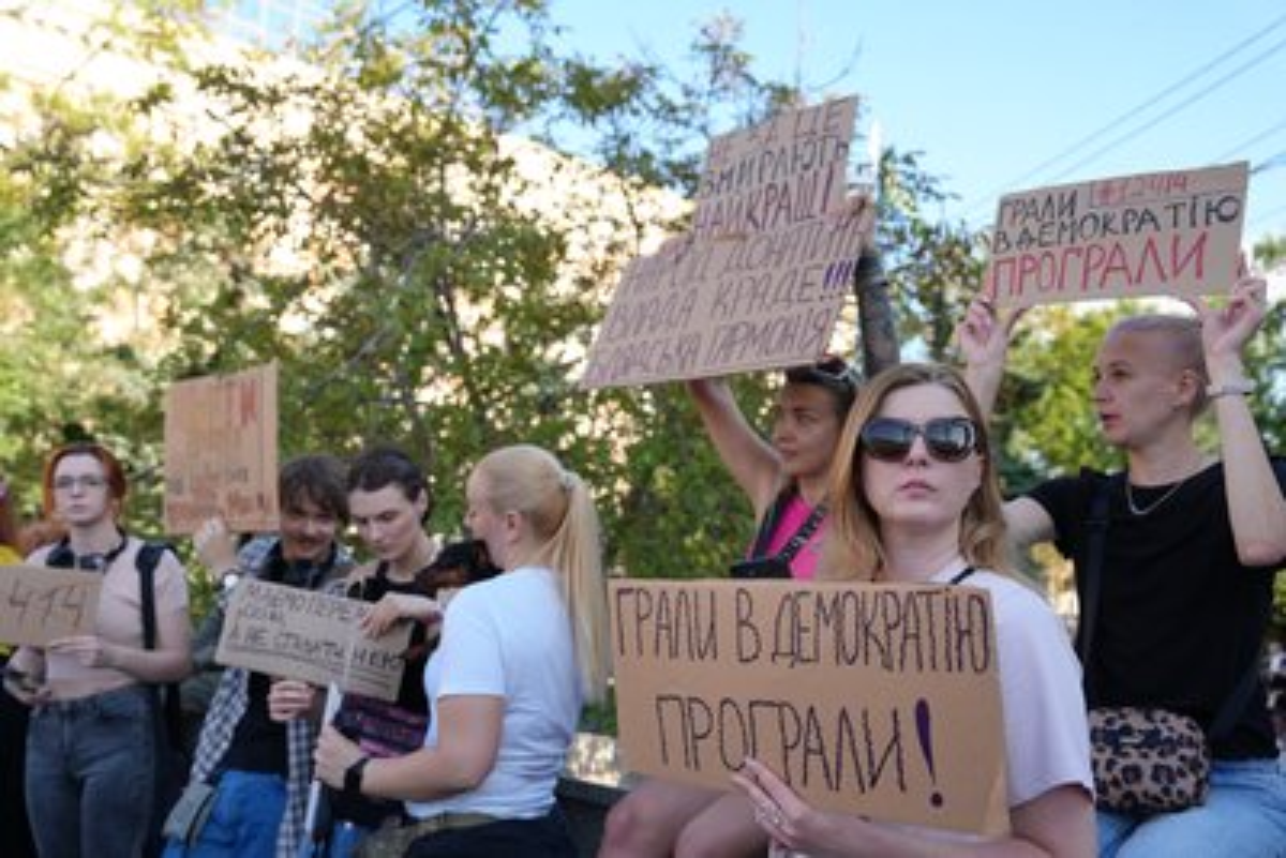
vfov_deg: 36.9
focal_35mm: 36
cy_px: 429
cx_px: 643
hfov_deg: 53.1
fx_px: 1286
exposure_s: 1/200
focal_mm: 36
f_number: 4
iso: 80
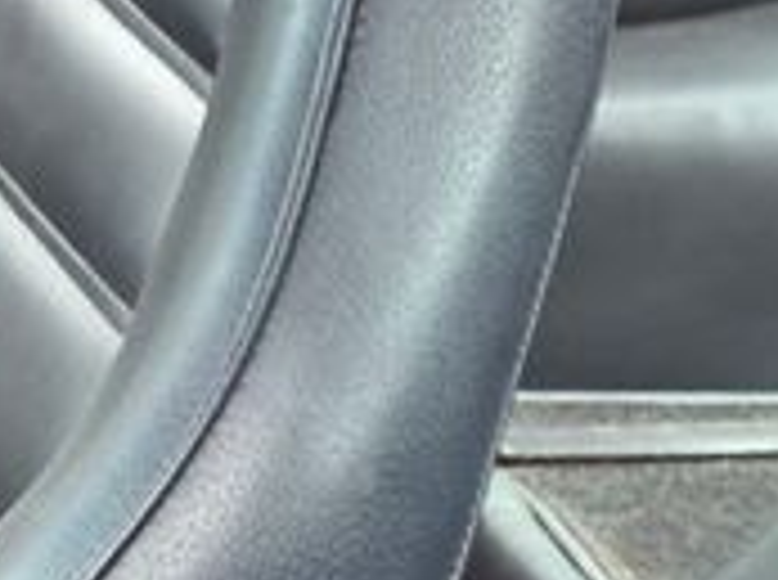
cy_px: 526
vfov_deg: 5.8
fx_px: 5742
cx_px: 800
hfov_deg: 7.7
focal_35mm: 256
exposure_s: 1/120
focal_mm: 7.9
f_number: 2.4
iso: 250
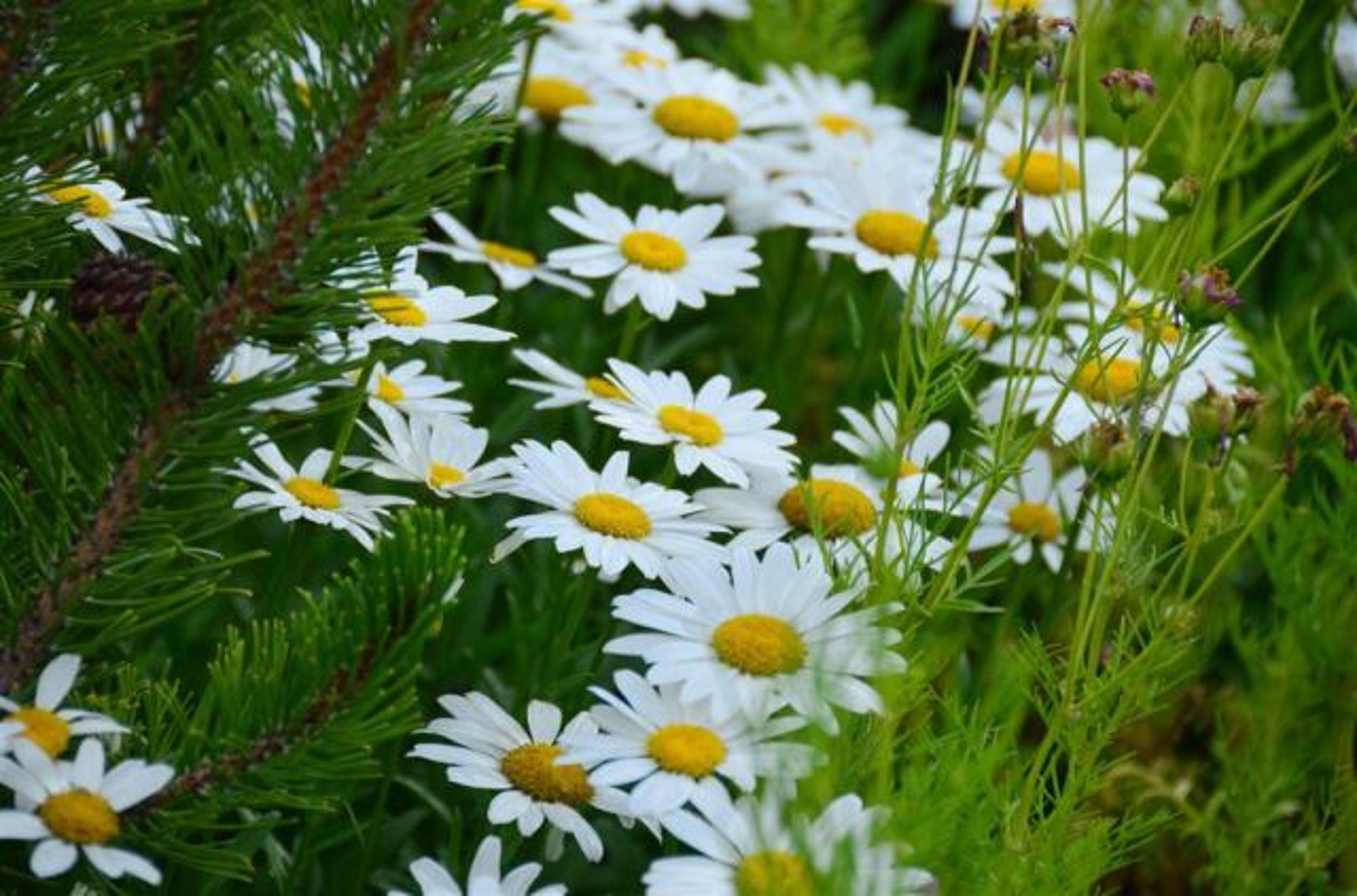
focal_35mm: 300
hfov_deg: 6.9
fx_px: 11278
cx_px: 678
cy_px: 448
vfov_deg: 4.6
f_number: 5.6
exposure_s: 1/640
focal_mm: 200
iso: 200
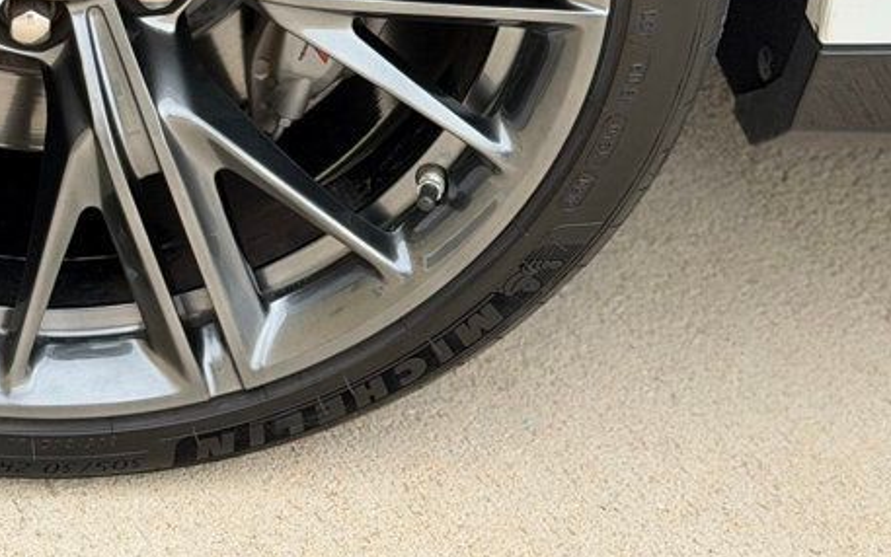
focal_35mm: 114
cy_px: -60
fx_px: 2769
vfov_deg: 11.3
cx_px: 86
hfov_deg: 18.0
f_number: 1.78
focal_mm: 6.76
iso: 100
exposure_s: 1/574
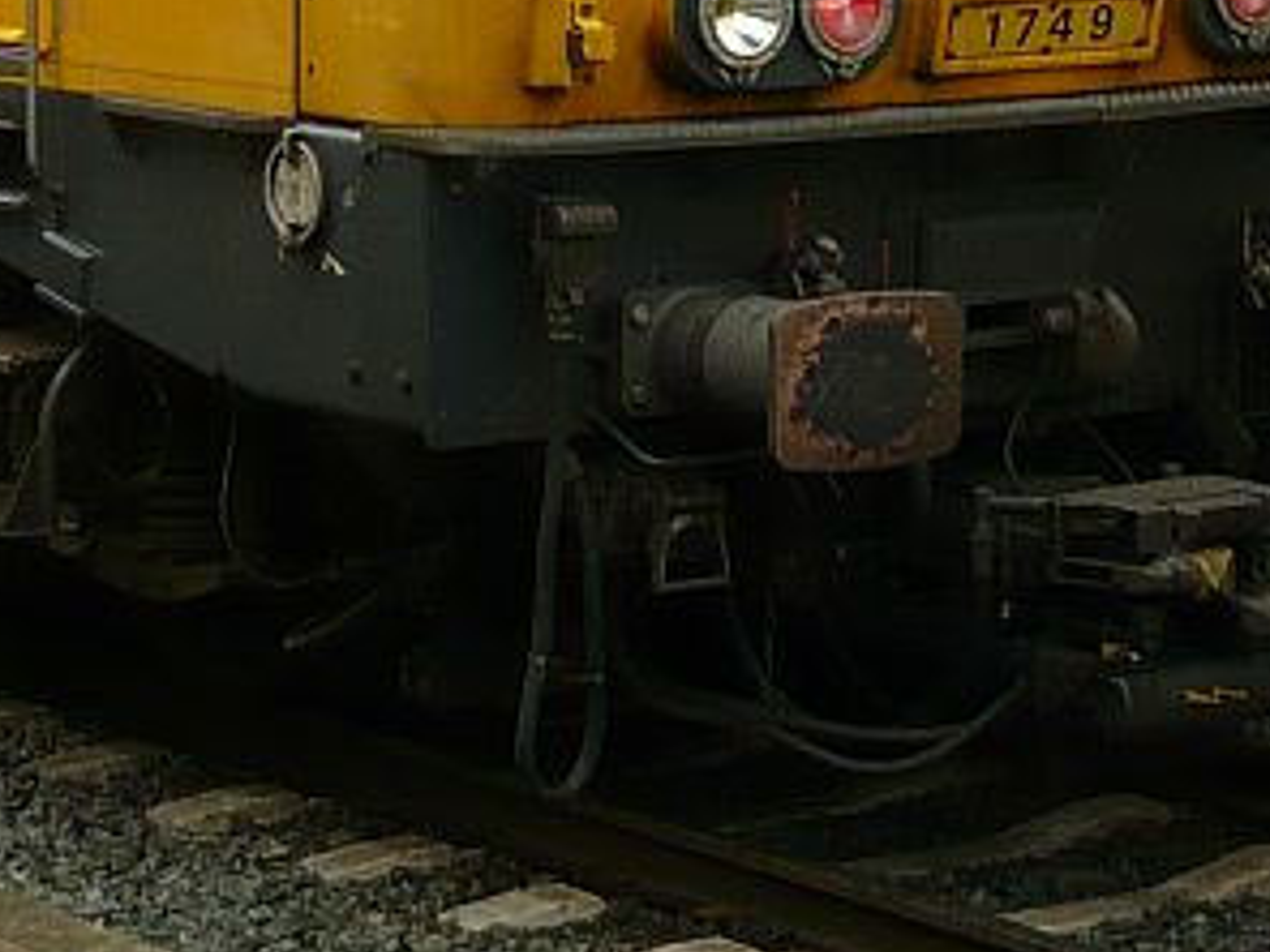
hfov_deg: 13.9
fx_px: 5210
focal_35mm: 142
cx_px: 584
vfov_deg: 10.2
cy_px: -334
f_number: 2.8
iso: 100
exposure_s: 1/250
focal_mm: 5.8
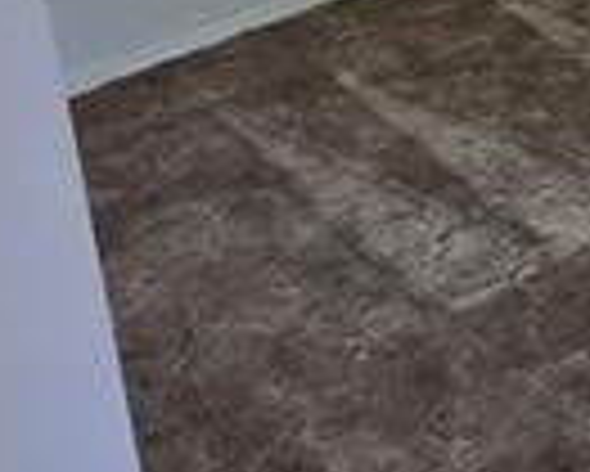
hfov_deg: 13.0
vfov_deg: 13.4
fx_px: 1730
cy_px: -463
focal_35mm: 99
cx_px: 1531
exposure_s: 1/60
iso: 200
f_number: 2.2
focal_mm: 2.2
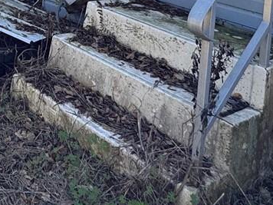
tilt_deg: -3.4
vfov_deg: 19.2
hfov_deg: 26.7
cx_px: -68
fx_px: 497
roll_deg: -1.9
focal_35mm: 63
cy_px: -134
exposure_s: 1/354
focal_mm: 2.22
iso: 40
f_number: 2.2
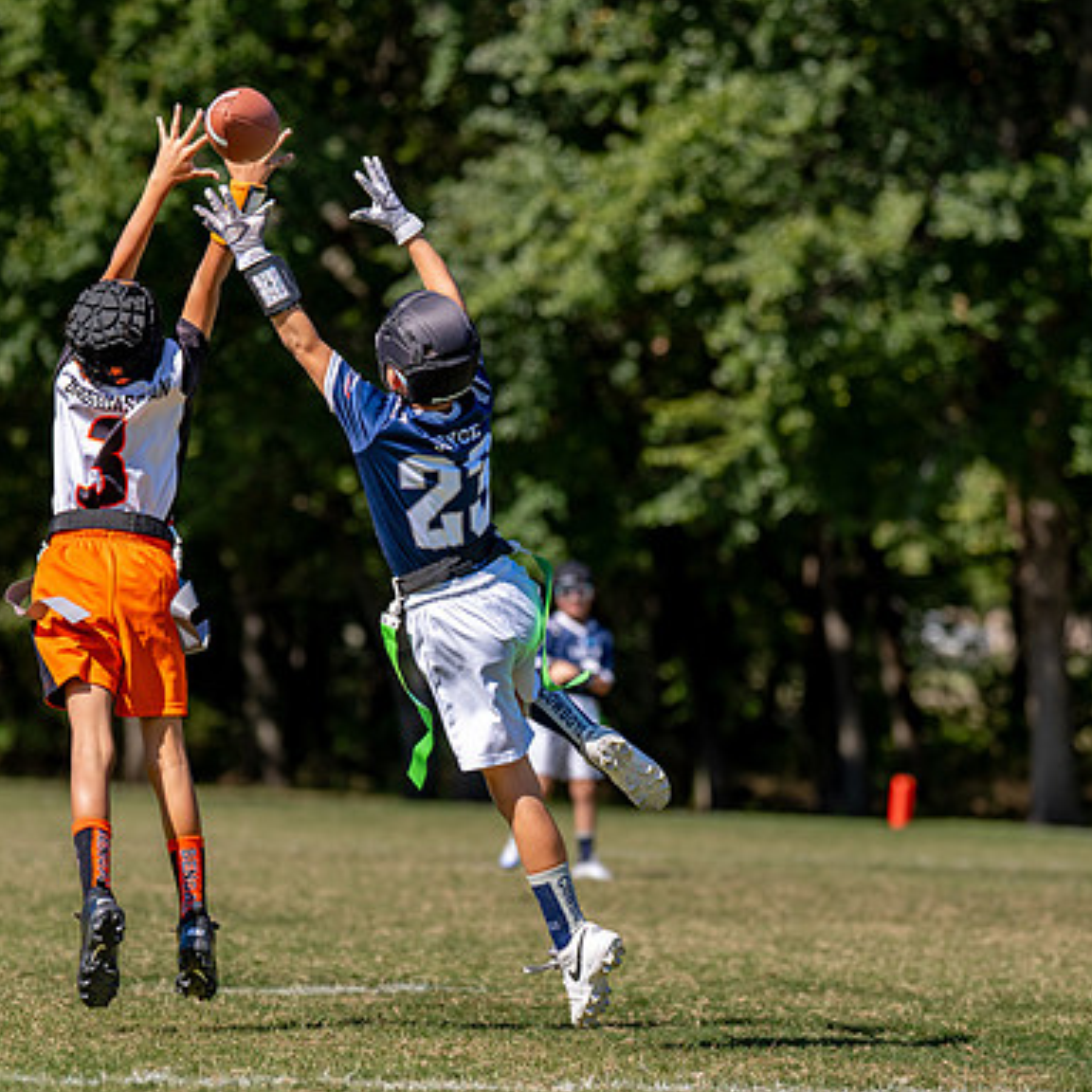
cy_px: 651
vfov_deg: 9.5
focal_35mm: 185
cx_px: 406
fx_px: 6603
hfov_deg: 9.5
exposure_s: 1/3200
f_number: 2.8
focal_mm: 111
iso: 160
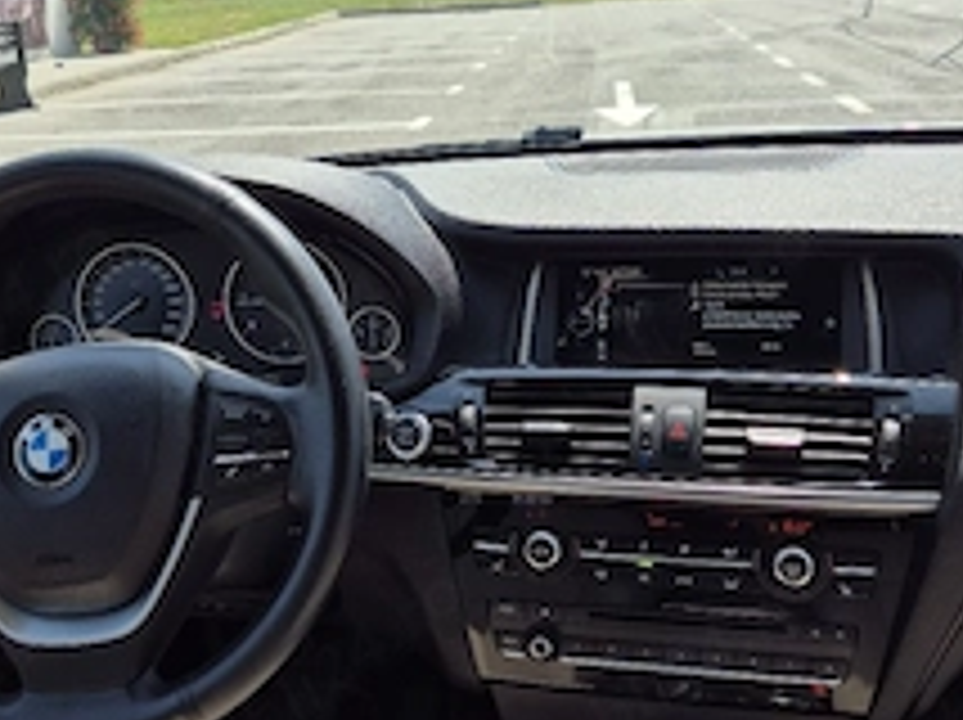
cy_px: 387
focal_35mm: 43
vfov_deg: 33.5
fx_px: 1195
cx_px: 405
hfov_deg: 43.8
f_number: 1.8
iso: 25
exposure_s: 1/1111
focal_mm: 5.4
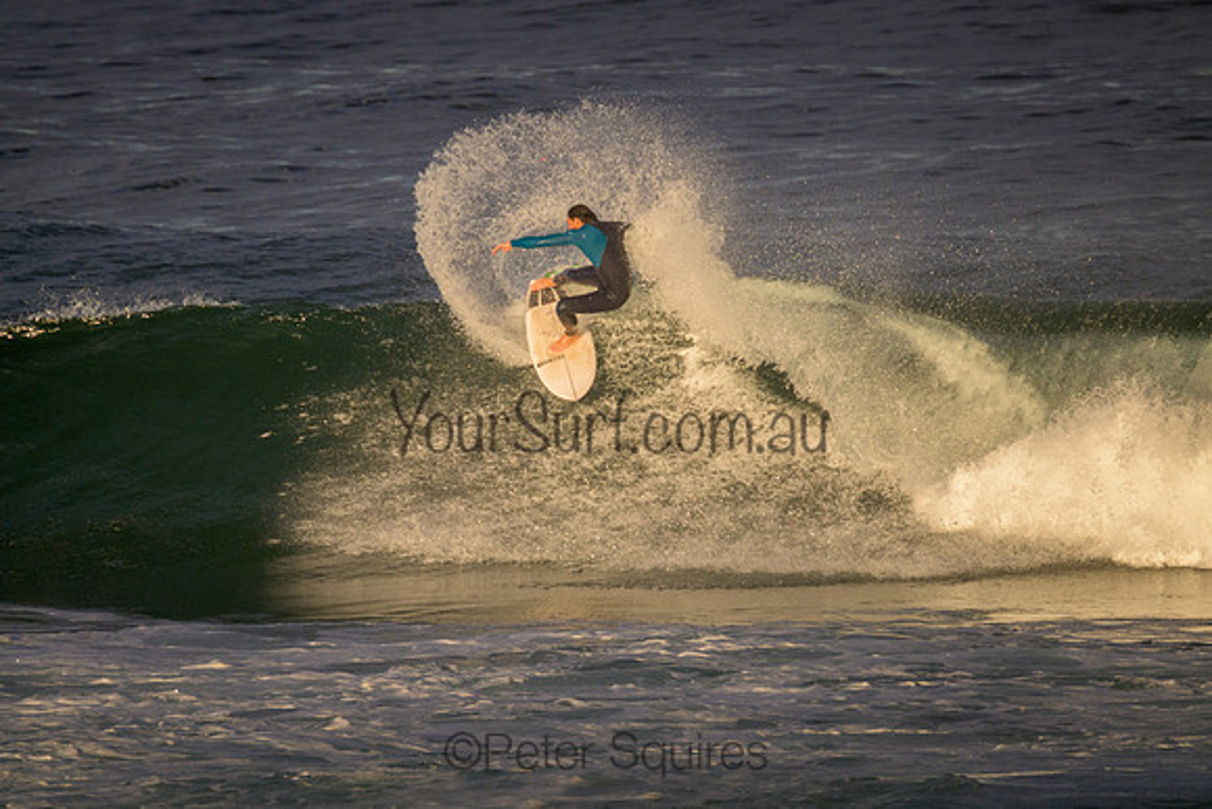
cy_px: 404
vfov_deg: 1.7
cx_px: 606
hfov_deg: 2.6
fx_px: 26938
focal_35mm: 800
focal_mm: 800
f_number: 11
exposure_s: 1/1250
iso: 2200
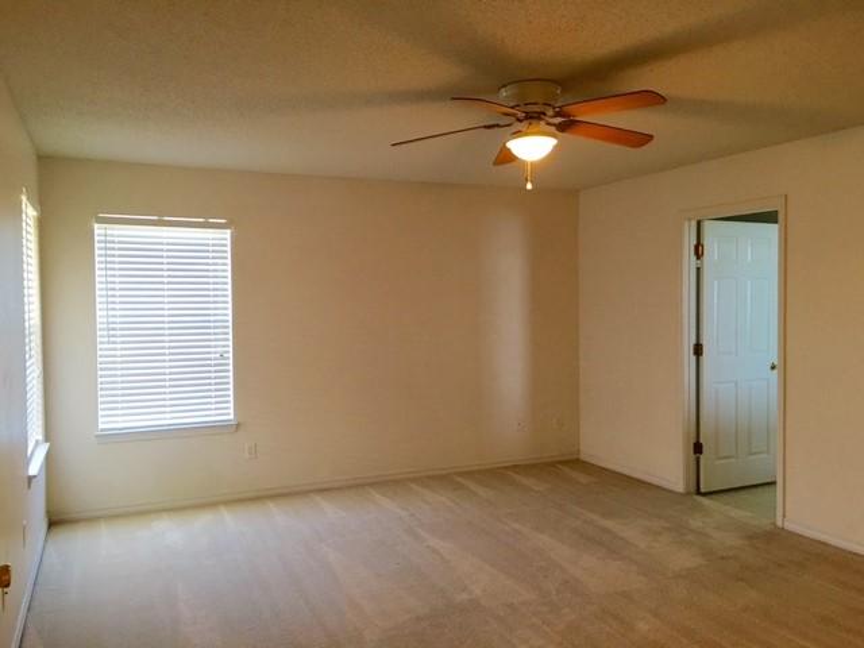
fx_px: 724
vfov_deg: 48.2
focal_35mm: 29
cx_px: 432
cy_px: 324
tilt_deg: -1.6
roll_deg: +1.1
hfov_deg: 61.7
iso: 50
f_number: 2.2
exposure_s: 1/15
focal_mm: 4.15
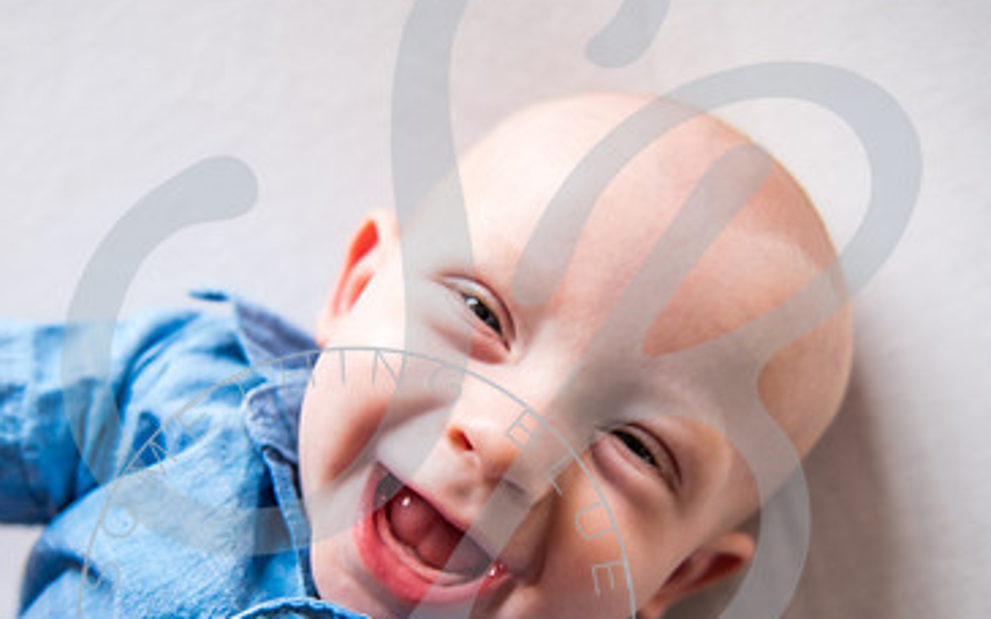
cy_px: 398
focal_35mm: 47
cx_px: 491
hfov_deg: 42.7
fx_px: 1269
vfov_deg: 27.3
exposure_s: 1/125
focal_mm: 29
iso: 100
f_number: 2.8
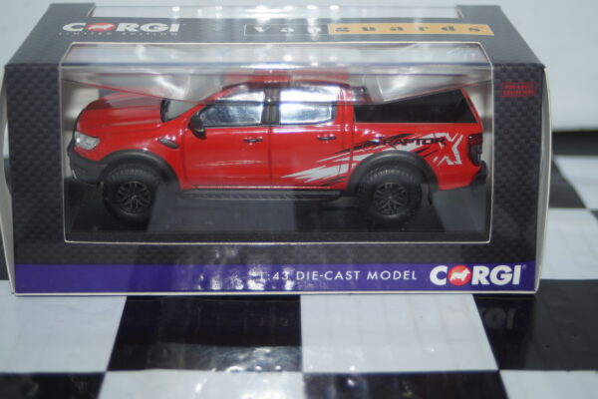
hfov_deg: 33.4
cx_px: 299
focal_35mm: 60
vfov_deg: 22.6
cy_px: 200
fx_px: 997
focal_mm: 40
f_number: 4.5
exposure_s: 1/80
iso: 125
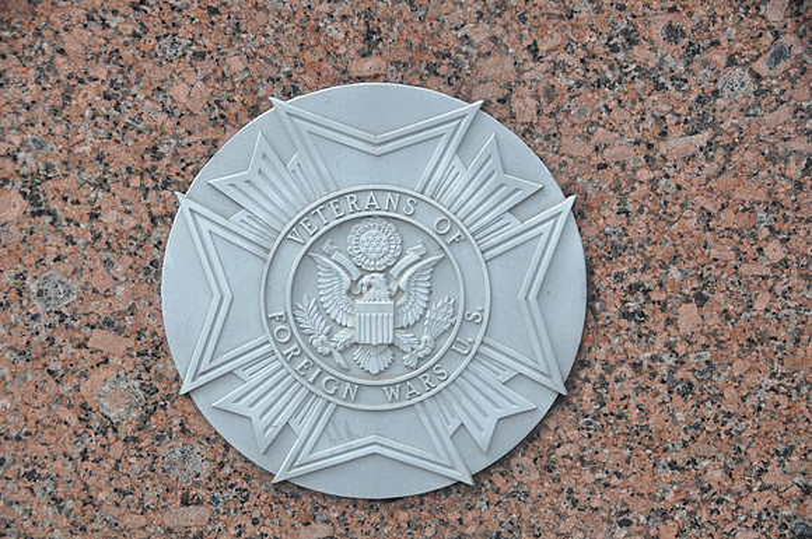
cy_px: 270
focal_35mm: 84
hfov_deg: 24.2
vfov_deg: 16.2
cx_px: 406
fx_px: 1892
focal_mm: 56
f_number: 5.6
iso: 200
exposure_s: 1/125
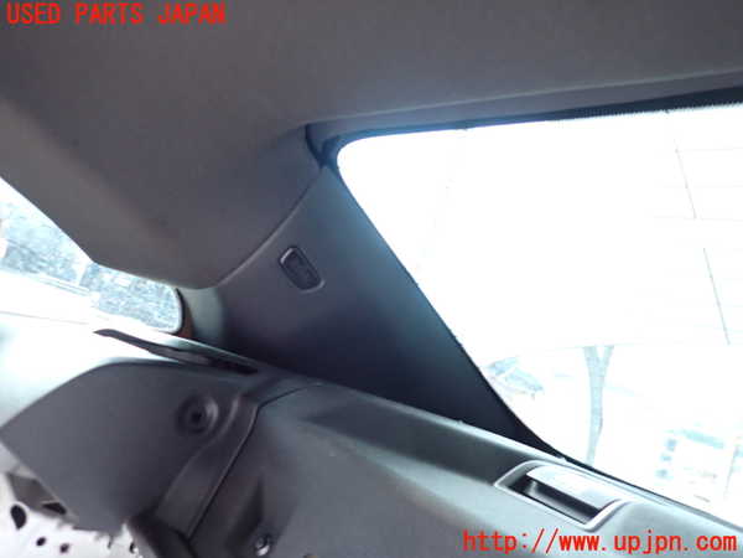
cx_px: 372
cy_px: 279
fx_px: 537
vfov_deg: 54.9
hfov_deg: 69.4
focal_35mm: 25
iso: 320
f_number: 2
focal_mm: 4.5
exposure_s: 1/30
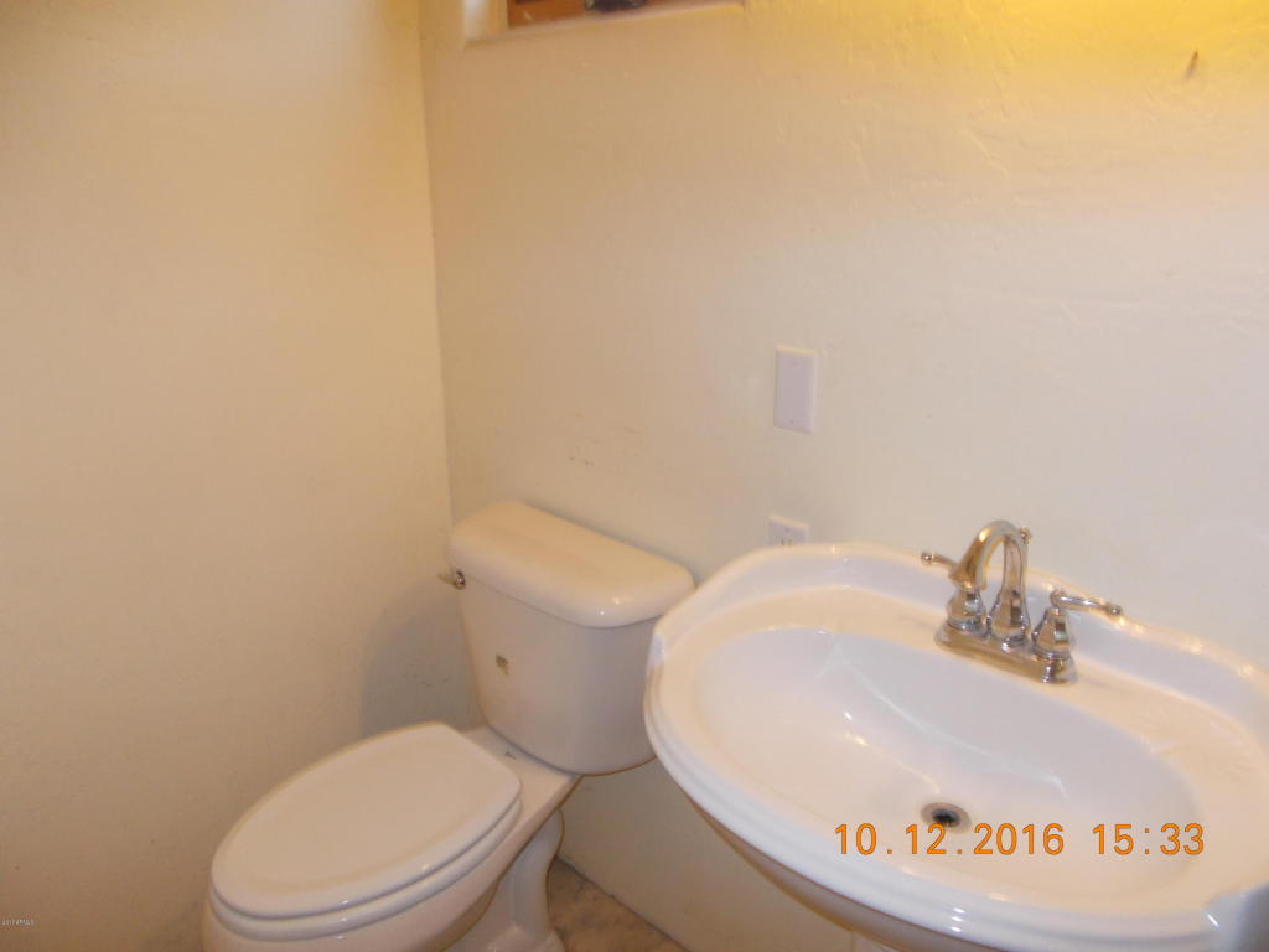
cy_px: 476
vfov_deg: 53.1
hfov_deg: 67.3
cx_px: 634
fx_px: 953
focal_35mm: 26
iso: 200
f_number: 3.2
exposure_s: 1/25
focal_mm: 4.6
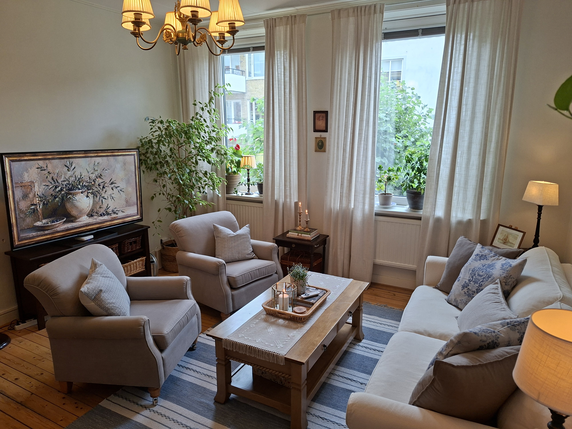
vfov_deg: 58.9
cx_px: 286
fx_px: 380
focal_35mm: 23
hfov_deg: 73.9
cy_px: 214
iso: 50
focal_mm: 5.54
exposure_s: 1/100
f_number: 1.8
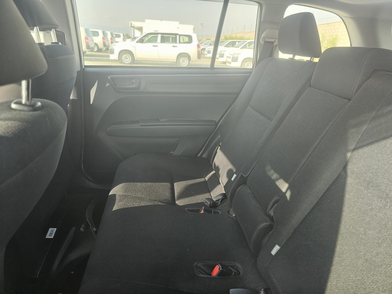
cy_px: 147
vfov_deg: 58.9
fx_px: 260
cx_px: 196
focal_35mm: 23
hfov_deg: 73.9
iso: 200
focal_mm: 6.3
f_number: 1.7
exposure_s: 1/190
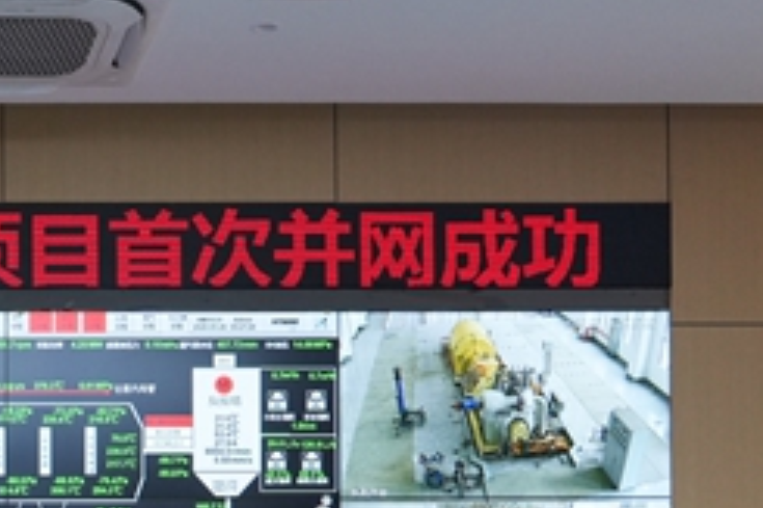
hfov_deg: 19.8
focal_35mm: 98
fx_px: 2076
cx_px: -106
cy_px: 759
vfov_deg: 13.2
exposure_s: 1/125
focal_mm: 30
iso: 1250
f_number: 5.6
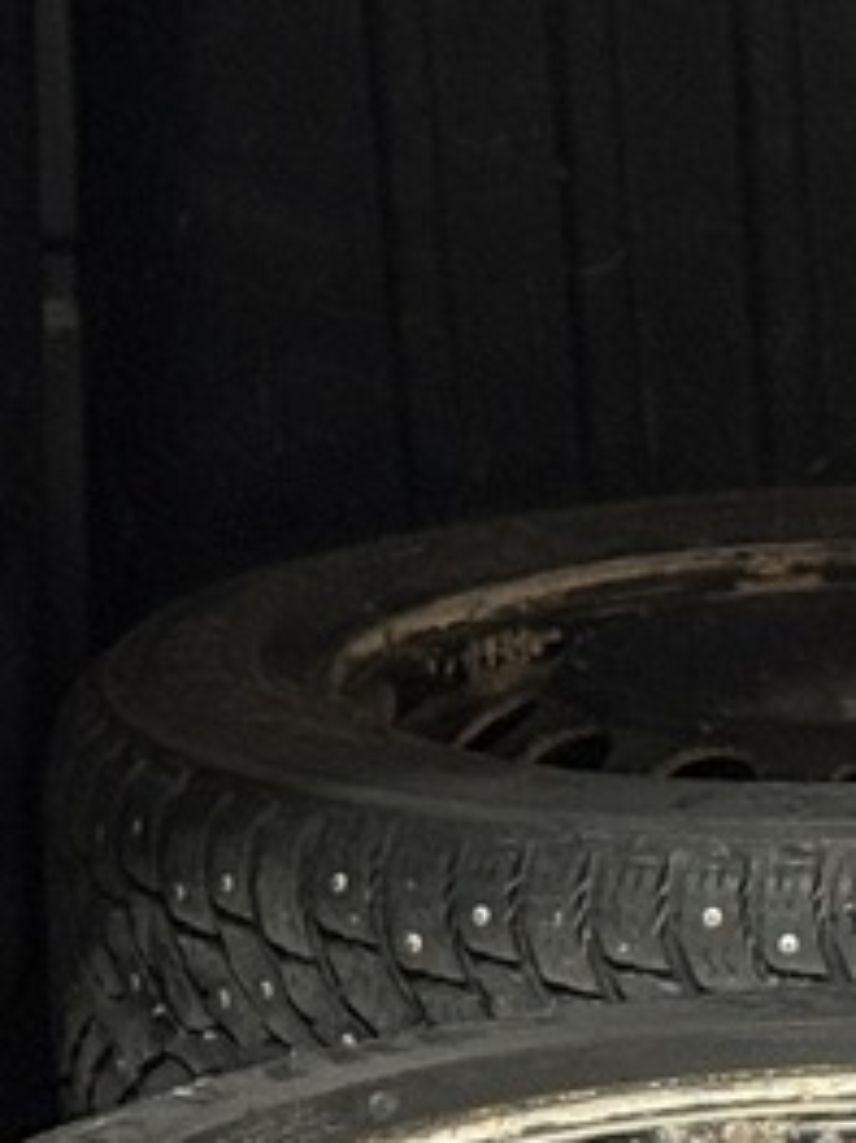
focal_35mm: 263
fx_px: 8678
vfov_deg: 7.5
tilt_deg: -11.4
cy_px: 435
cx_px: 1916
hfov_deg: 5.5
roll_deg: +0.0
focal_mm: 6.76
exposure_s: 1/40
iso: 500
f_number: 1.78
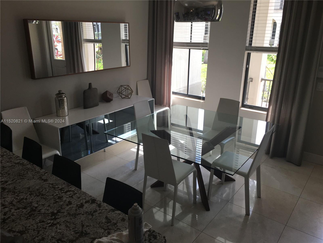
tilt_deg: -17.6
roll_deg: -1.5
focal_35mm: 29
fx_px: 271
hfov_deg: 61.7
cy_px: 122
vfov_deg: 48.2
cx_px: 162
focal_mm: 4.15
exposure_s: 1/120
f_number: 2.2
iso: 40
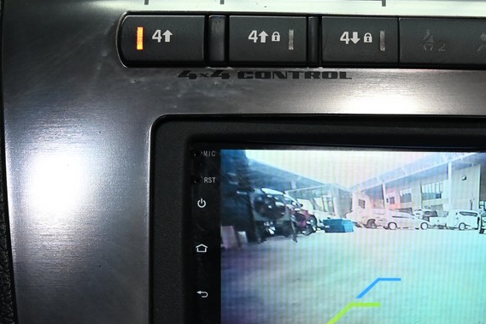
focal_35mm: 87
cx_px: 454
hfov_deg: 22.7
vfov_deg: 15.5
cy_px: 291
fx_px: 1174
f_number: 5.6
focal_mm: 30.5
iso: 800
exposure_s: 1/45
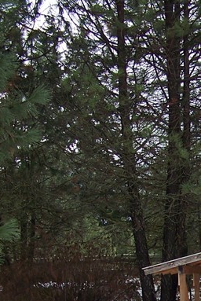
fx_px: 836
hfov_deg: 13.5
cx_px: 218
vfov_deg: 20.0
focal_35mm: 100
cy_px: 275
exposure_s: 1/200
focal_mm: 5.85
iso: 64
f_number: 2.8
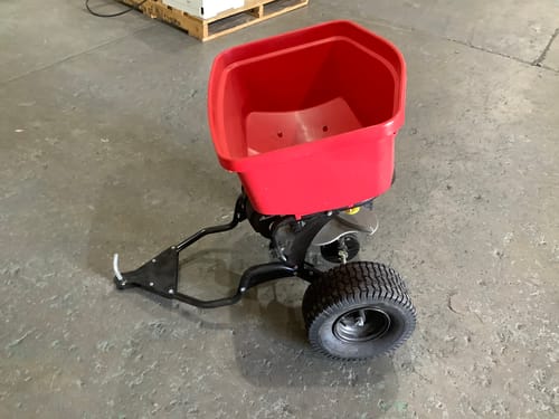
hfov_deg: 58.4
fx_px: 501
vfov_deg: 45.4
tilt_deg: -39.6
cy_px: 210
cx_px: 280
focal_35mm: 31
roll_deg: -2.9
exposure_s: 1/50
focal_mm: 3.3
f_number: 2.4
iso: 320
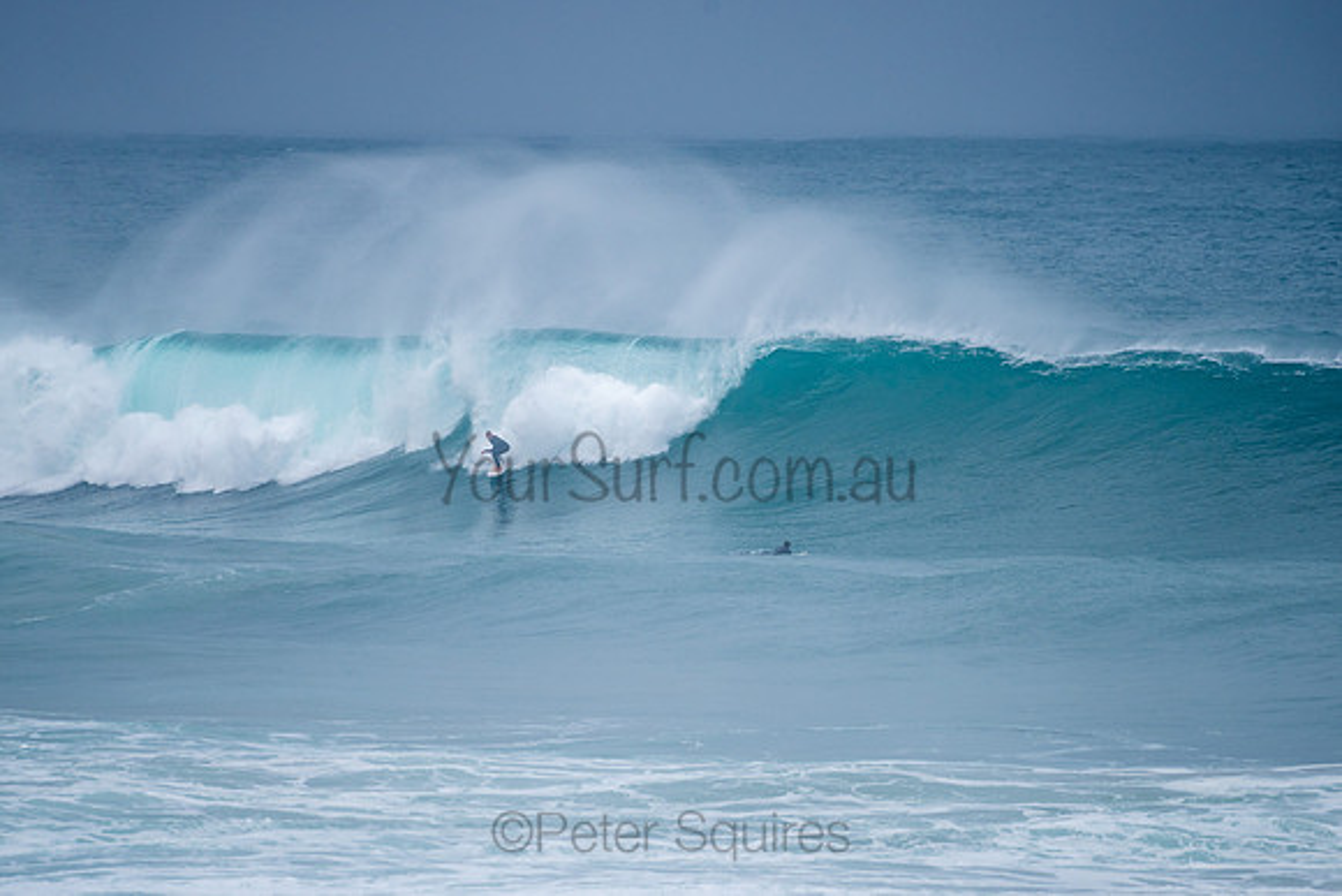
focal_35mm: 613
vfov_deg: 2.2
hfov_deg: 3.4
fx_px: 22864
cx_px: 648
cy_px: 415
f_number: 5.6
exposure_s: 1/1250
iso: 180
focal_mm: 500
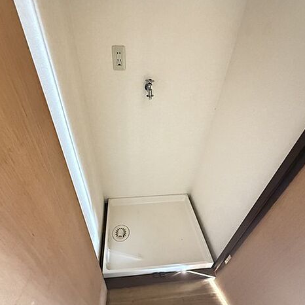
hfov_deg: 83.8
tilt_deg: -36.0
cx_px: 142
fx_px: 169
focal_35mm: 17
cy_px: 153
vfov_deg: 84.0
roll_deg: -1.3
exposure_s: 1/60
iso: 1000
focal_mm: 2.22
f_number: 2.2
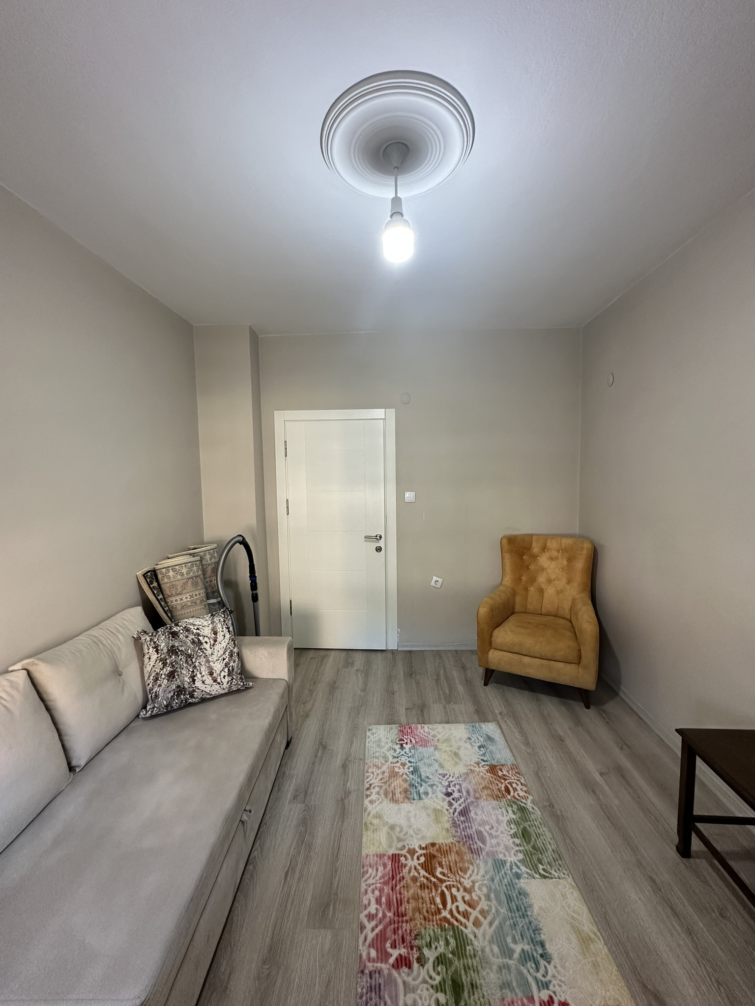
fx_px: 407
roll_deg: +0.3
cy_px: 503
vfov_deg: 102.1
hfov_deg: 85.7
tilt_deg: -3.9
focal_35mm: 14
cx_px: 378
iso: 200
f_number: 2.2
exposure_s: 1/100
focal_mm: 2.22
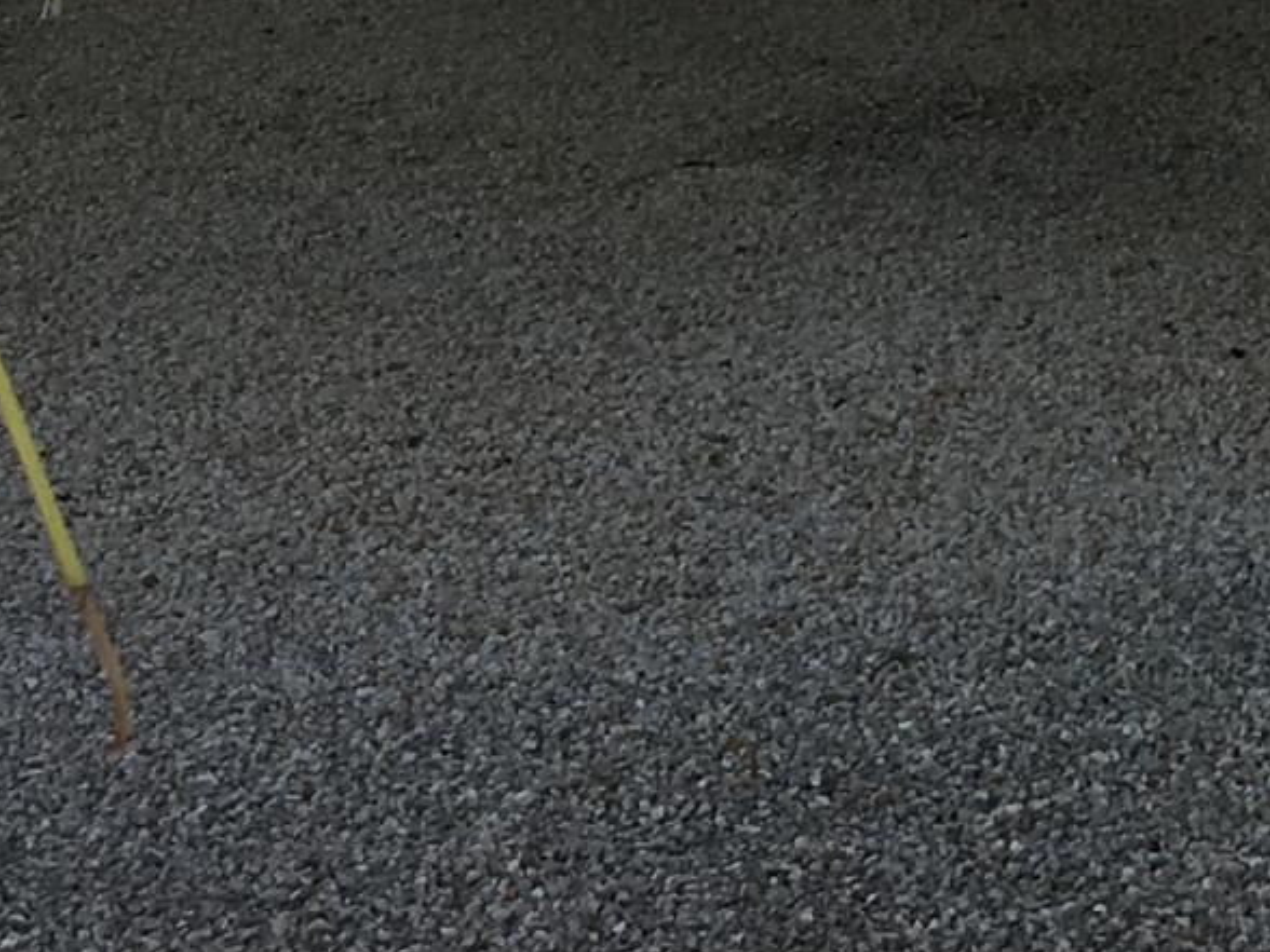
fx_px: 5430
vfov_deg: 9.7
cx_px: 1512
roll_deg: +0.6
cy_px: -494
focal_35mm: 148
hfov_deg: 13.0
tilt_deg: -1.1
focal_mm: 4.15
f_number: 2.2
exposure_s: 1/962
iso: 25
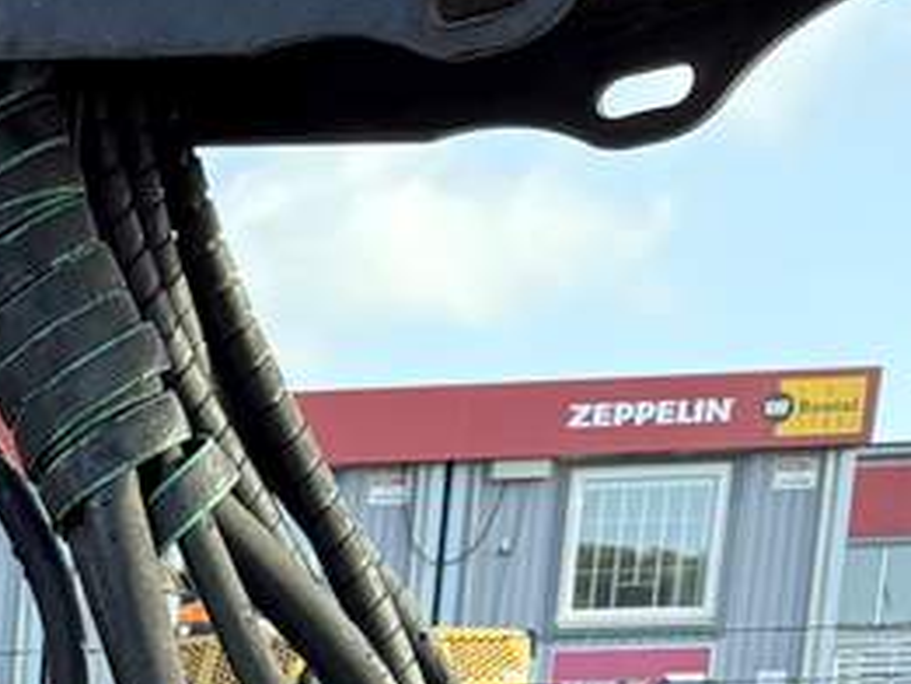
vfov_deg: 8.6
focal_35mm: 147
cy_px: 1989
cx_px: -1340
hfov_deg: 11.1
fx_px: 3870
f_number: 1.78
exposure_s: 1/788
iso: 100
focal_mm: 6.76
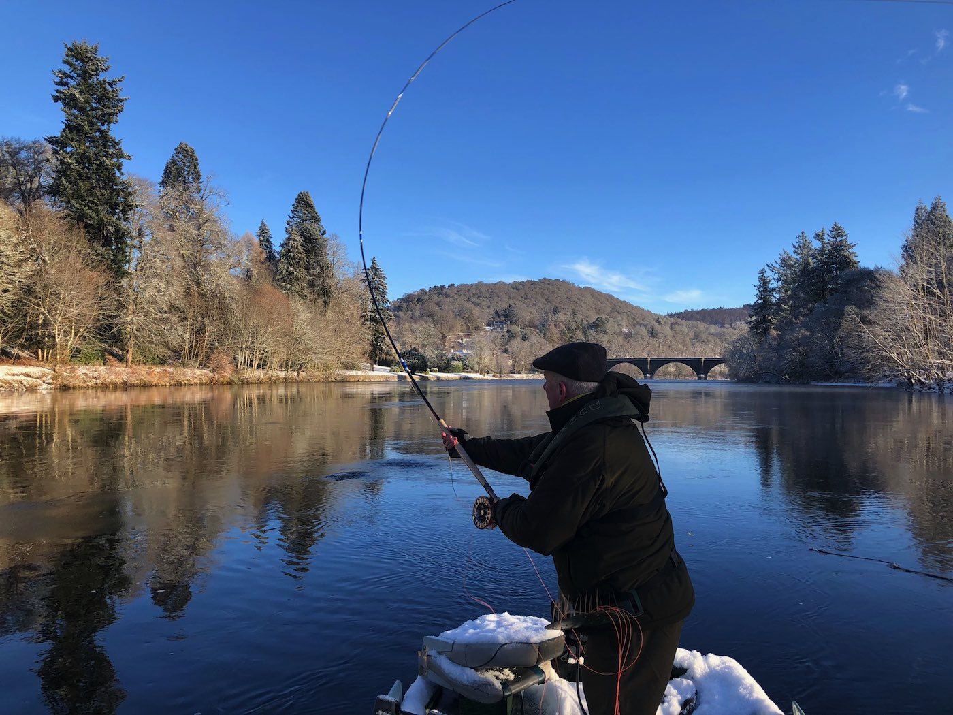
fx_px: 771
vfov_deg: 49.7
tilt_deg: +1.2
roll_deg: +0.1
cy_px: 358
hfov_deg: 63.4
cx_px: 476
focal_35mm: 28
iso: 20
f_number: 1.8
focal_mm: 3.99
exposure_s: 1/941
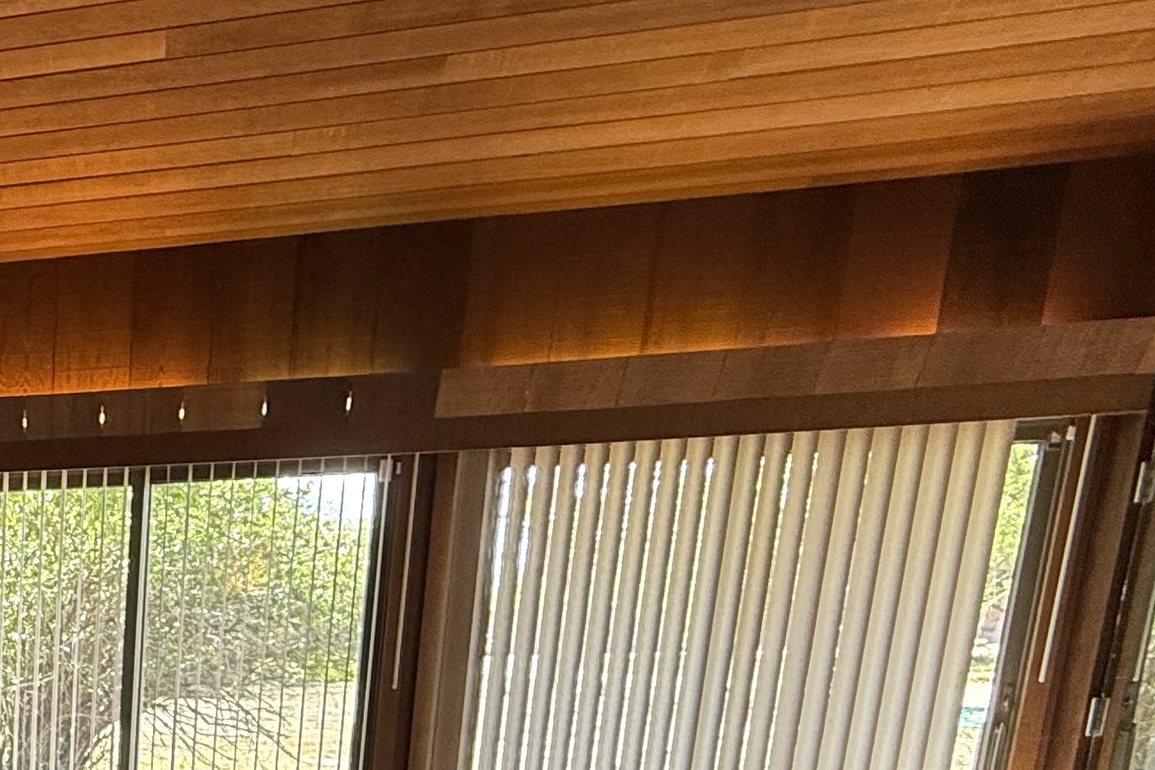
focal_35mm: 45
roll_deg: +0.7
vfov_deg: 25.7
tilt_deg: -13.8
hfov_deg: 33.8
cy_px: 998
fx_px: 1444
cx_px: -284
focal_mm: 2.22
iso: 160
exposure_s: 1/120
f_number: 2.2
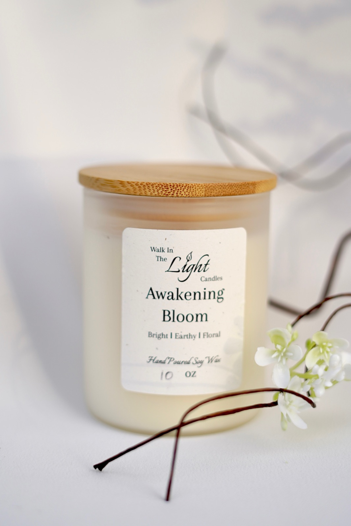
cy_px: 263
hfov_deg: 27.0
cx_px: 176
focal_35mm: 50
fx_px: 732
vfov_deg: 39.6
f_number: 2.5
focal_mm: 50
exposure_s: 1/1000
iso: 160
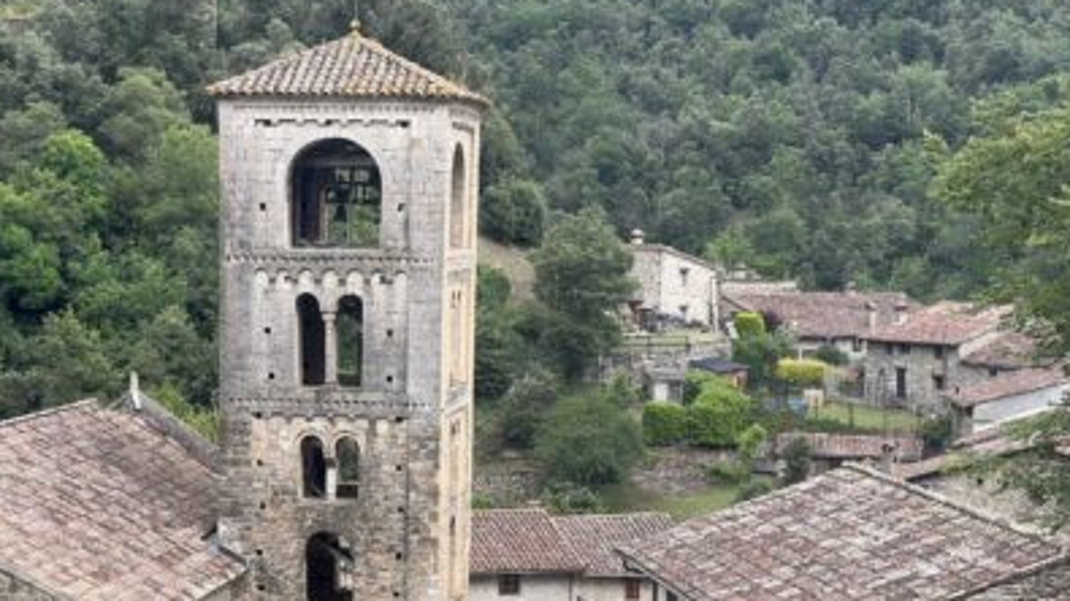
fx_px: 2411
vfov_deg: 14.2
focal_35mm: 85
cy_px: 371
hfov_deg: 25.0
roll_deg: -0.5
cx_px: 534
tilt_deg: -3.1
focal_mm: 9
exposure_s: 1/160
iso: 32
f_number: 2.8
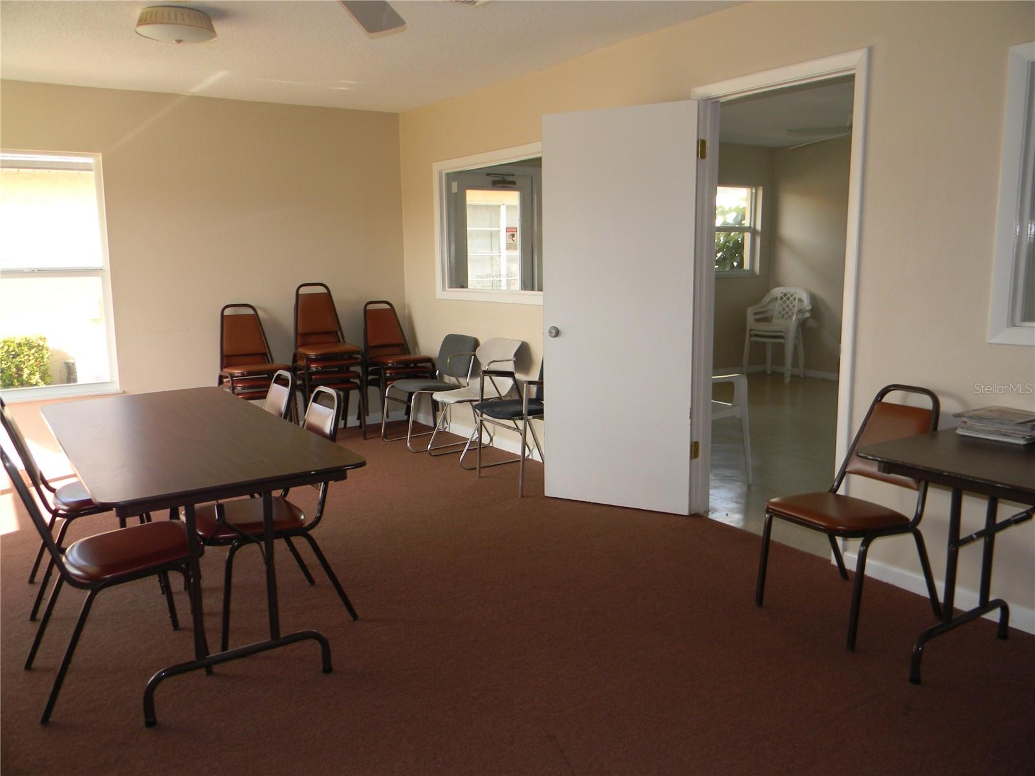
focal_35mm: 28
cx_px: 518
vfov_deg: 49.7
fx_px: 837
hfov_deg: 63.4
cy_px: 388
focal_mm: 5
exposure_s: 1/53.8
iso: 80
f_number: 3.5
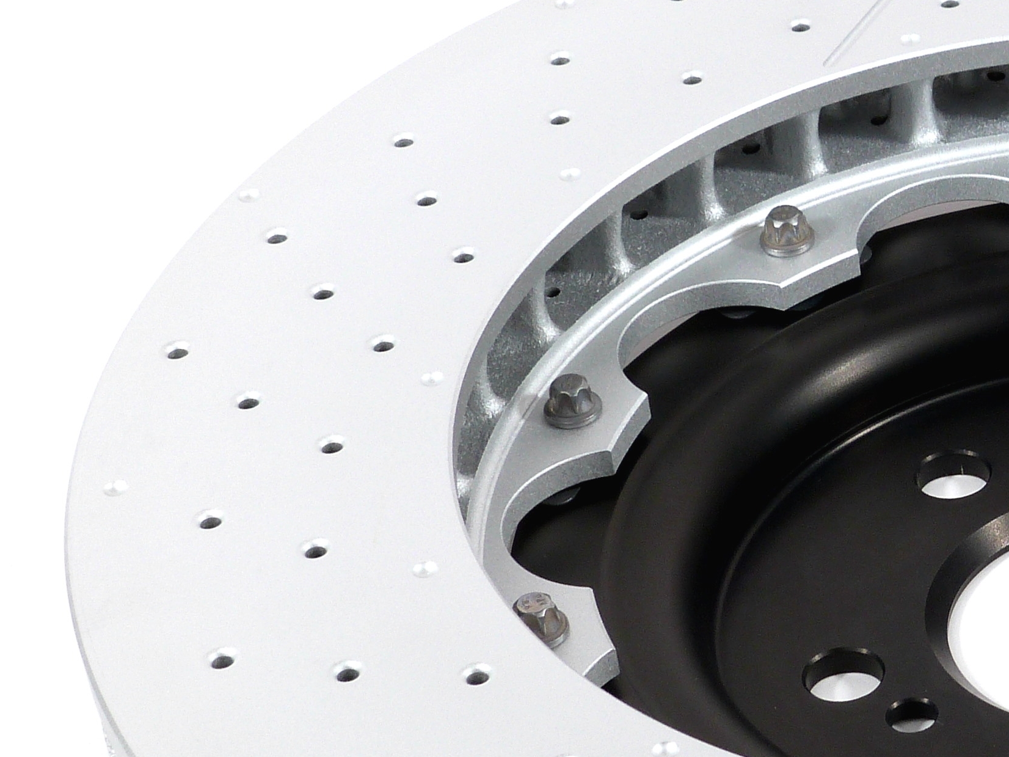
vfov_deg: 10.7
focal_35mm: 138
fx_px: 4022
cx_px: 1176
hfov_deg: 13.9
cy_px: 556
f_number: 4
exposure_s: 1/100
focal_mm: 10.2
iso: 100
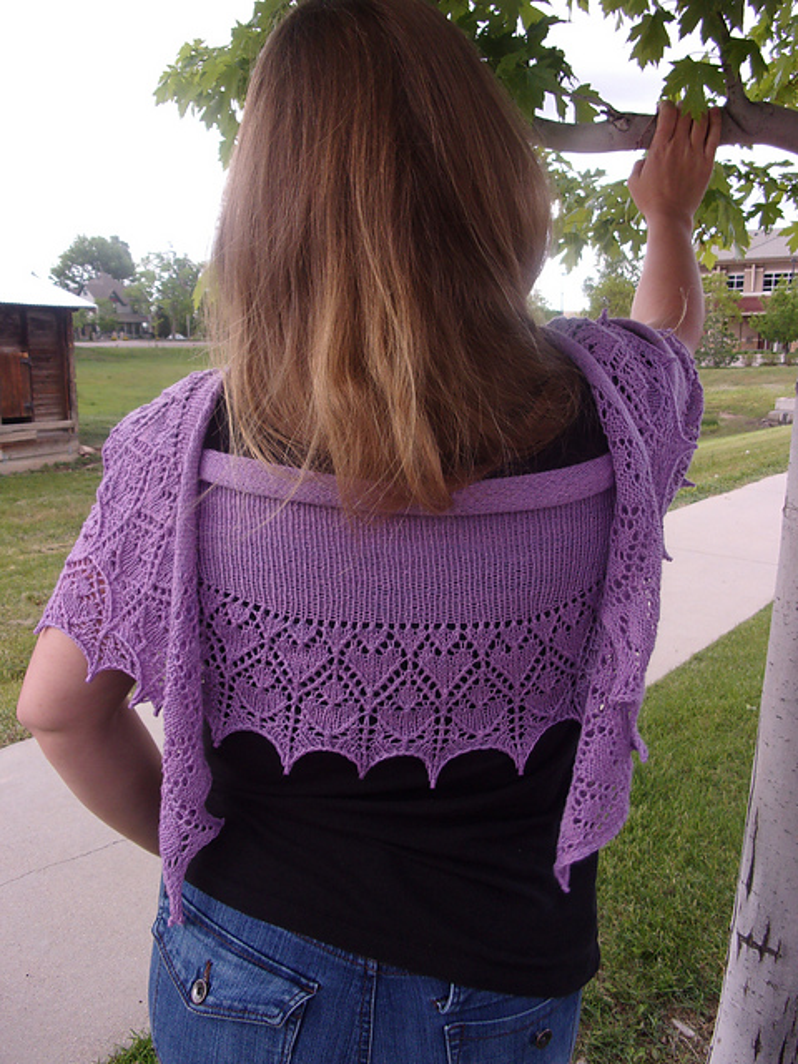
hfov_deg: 49.7
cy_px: 532
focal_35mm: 28
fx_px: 861
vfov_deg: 63.4
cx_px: 399
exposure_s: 1/58
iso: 80
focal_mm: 5.1
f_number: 3.9
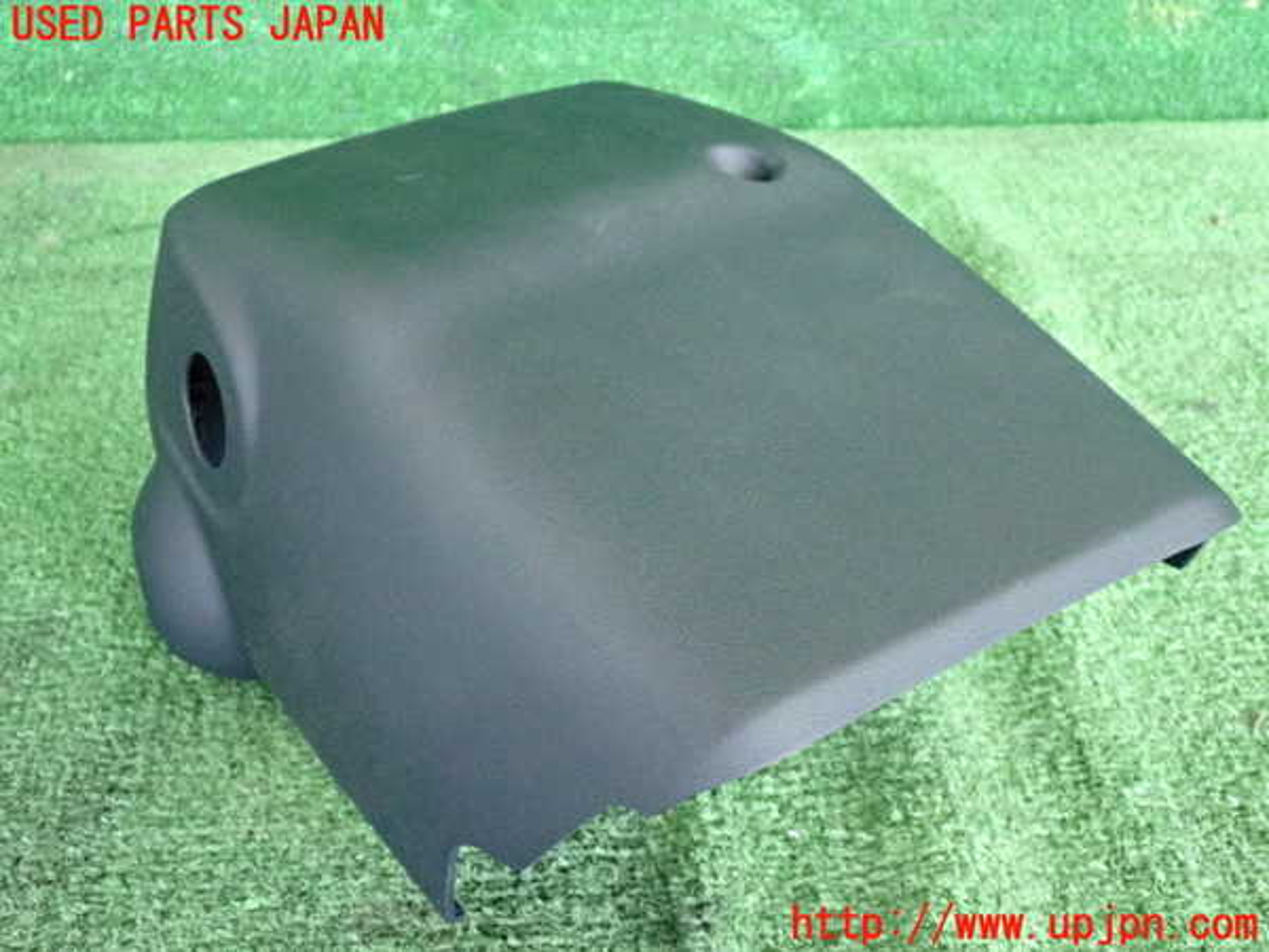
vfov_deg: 30.9
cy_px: 476
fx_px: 1723
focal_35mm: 47
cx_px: 634
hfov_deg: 40.4
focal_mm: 8.4
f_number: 3.1
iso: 3200
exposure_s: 1/125
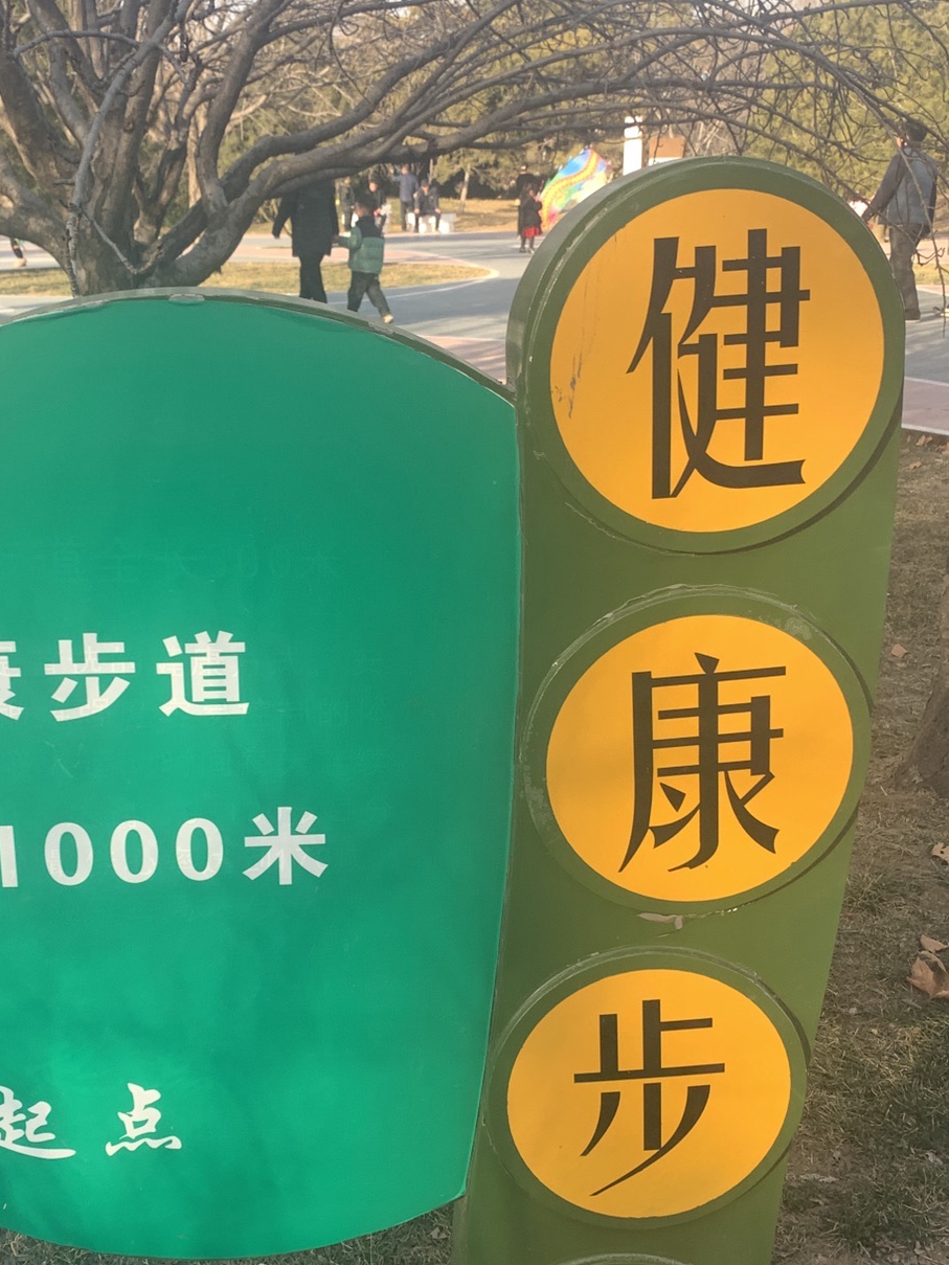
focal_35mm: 43
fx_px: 1572
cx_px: 380
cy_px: 735
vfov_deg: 43.7
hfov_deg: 33.5
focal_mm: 4.25
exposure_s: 1/391
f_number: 1.8
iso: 25
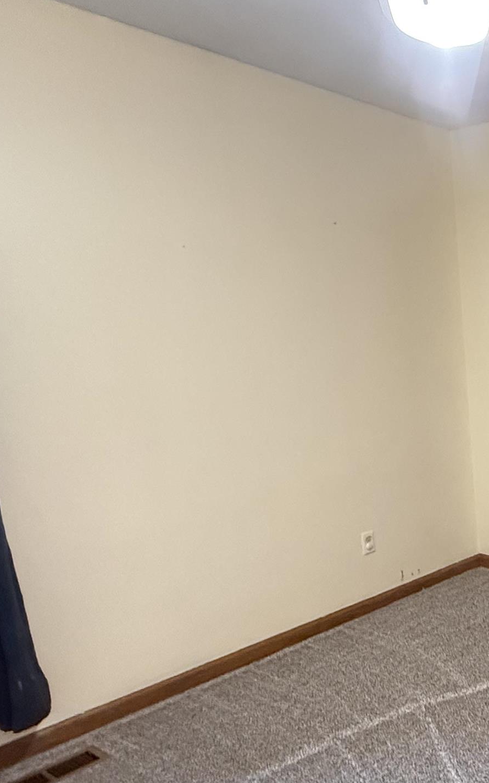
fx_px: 683
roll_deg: +1.2
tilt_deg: -9.8
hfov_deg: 30.2
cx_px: 654
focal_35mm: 32
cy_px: 453
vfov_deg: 59.4
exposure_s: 1/60
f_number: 2.2
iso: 800
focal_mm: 2.22
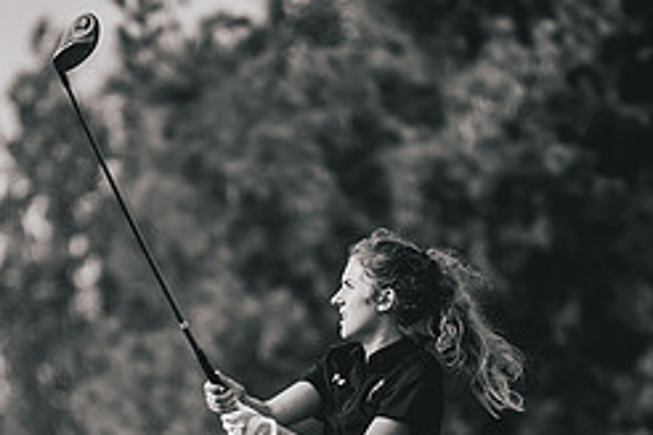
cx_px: 361
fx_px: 17140
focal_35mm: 945
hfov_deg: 2.2
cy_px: 442
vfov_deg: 1.5
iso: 400
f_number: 6.3
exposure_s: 1/1250
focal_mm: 400
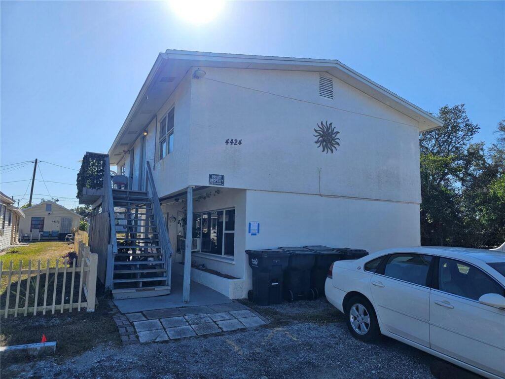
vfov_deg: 58.9
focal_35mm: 23
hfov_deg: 73.9
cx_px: 252
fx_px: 336
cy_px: 190
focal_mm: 6.3
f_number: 1.7
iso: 16
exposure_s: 1/1361
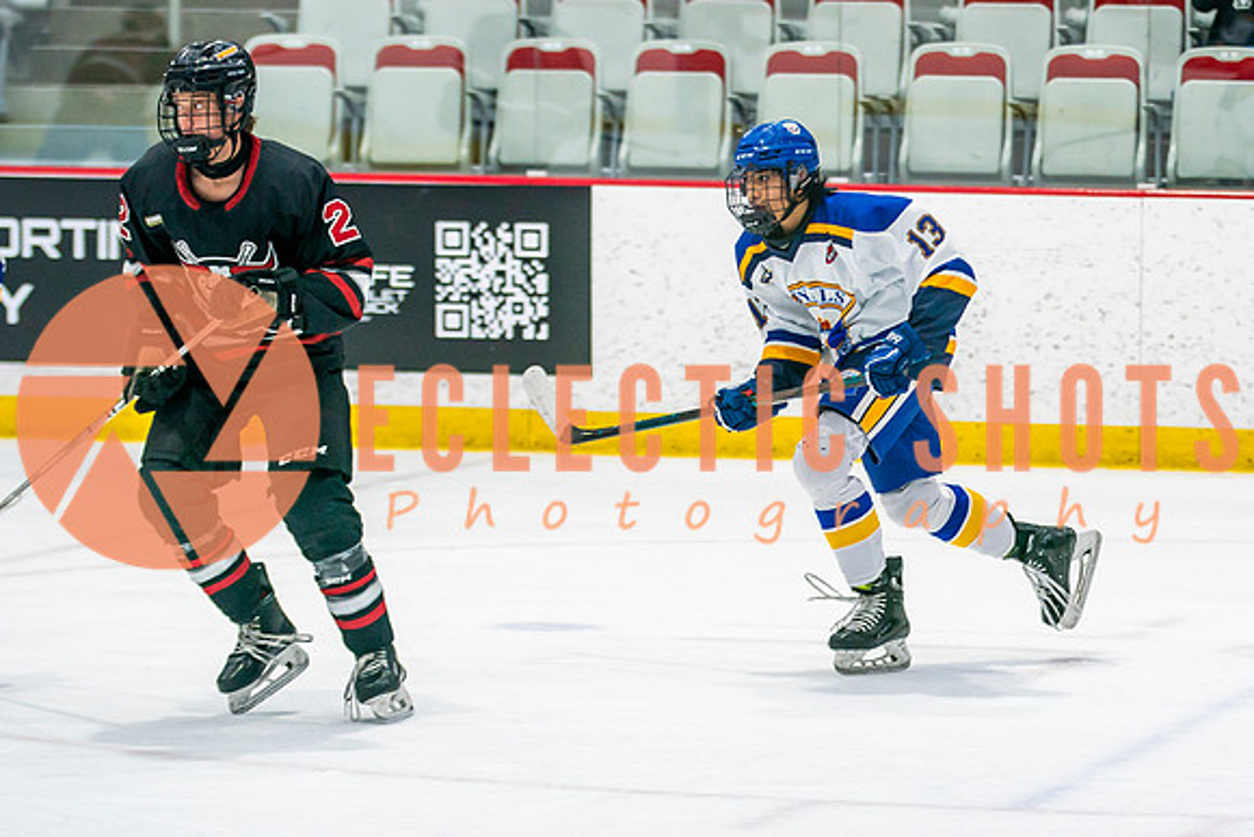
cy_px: 399
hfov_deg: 9.2
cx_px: 852
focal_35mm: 224
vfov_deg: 6.2
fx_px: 7787
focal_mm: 123
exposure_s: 1/640
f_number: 3.2
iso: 500
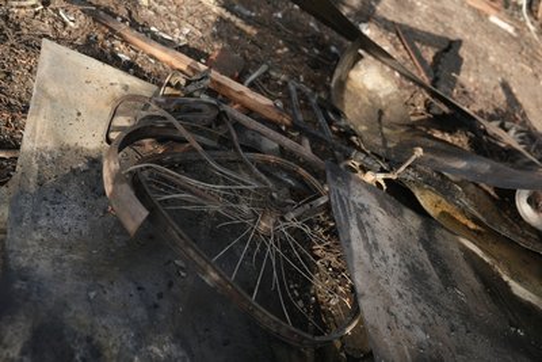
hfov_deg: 55.8
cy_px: 181
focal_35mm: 34
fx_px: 512
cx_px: 271
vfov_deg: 38.9
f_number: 2.8
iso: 200
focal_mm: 34
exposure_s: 1/250
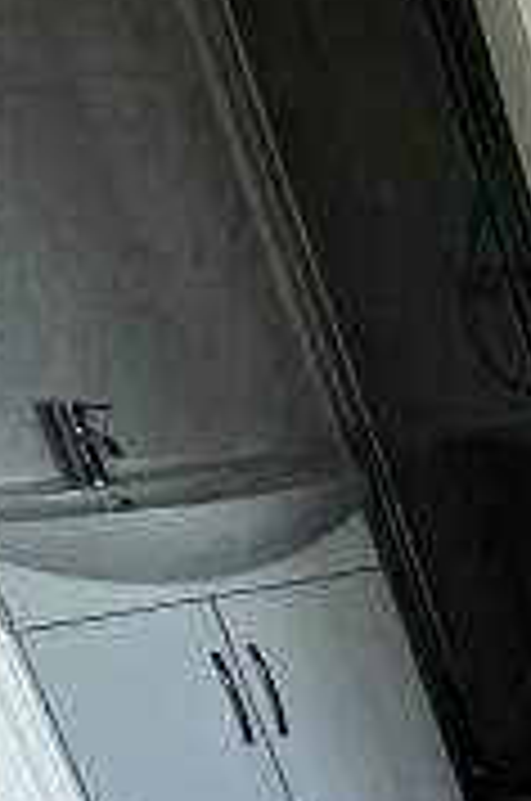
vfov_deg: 24.2
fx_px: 1732
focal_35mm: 78
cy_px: 900
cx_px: 2056
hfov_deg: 8.5
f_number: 1.8
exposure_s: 1/99
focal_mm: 1.57
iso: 160
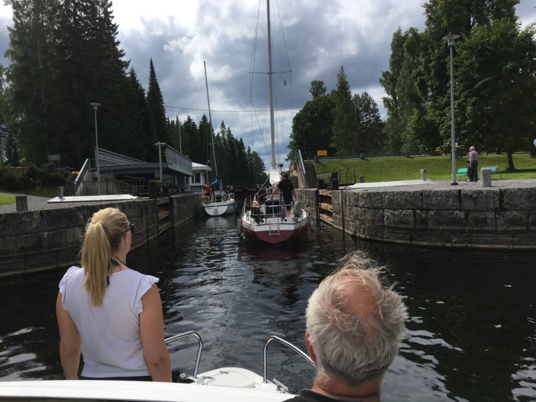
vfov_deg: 48.2
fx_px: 449
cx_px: 268
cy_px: 201
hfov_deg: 61.7
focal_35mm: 29
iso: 25
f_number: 2.2
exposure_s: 1/1709
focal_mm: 4.15
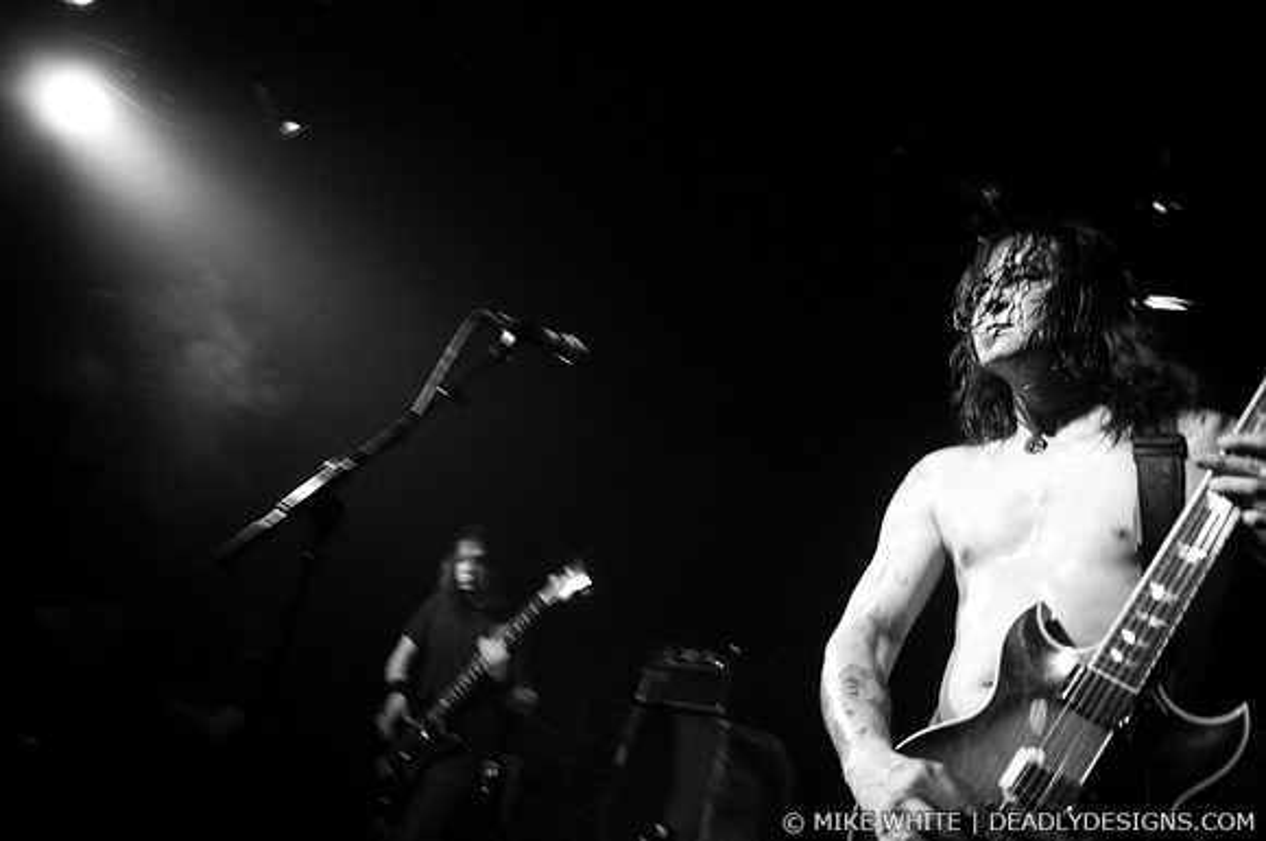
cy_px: 420
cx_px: 633
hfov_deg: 62.0
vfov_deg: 43.5
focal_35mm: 30
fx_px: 1054
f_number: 2.8
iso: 1250
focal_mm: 20
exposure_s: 1/50
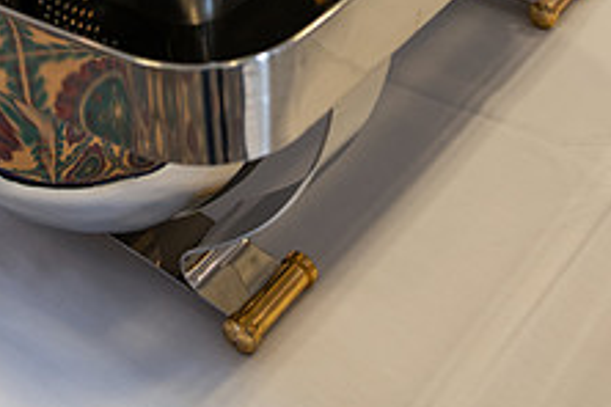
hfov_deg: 27.6
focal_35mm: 73
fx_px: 1239
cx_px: 220
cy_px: -76
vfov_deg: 17.8
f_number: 3.5
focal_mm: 28
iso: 500
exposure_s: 1/100
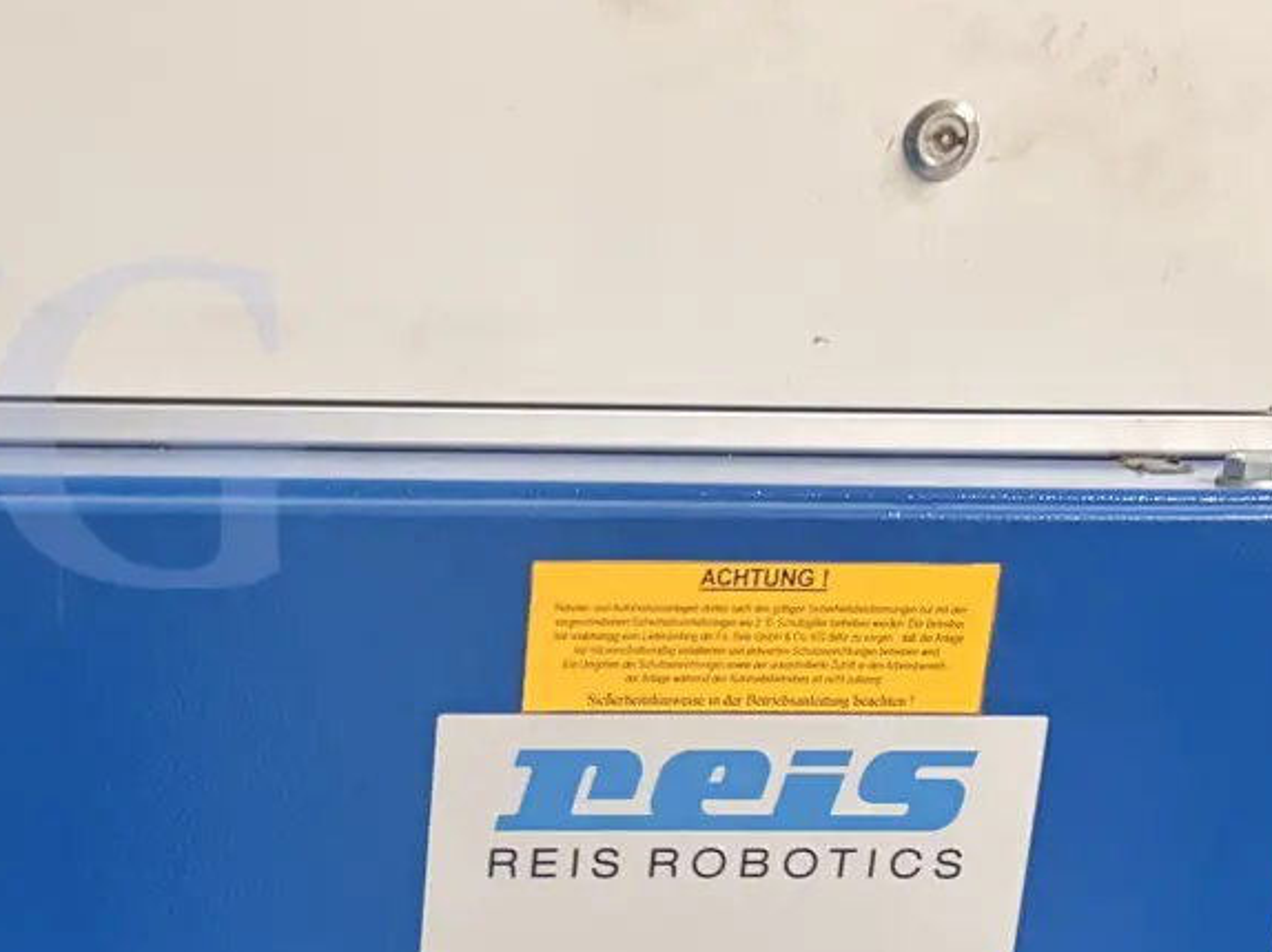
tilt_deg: -25.9
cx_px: -11
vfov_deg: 15.3
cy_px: 1534
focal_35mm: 87
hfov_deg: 21.7
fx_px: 3196
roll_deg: -0.6
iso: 640
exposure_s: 1/25
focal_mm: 5.96
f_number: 1.6
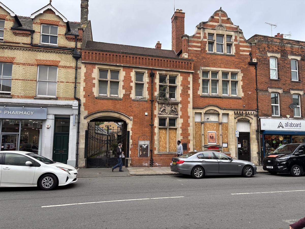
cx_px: 152
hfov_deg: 67.3
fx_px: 229
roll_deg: -1.1
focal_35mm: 26
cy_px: 114
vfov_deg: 53.1
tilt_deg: +5.1
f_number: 1.6
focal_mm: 5.96
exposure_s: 1/365
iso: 50
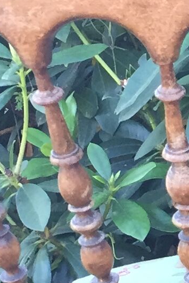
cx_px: 458
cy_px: 273
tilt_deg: -20.7
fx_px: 1456
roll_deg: +0.1
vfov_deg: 11.0
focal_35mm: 185
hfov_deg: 7.0
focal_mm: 4.15
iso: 40
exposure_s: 1/33
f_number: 2.2
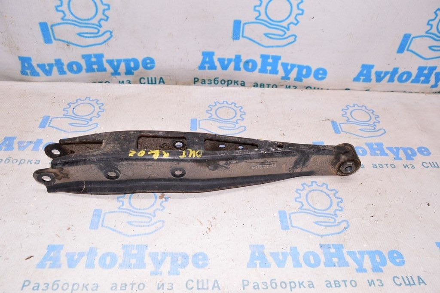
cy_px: 146
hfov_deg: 62.0
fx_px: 366
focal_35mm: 30
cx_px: 220
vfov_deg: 43.5
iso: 1600
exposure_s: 1/125
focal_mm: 20
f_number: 8
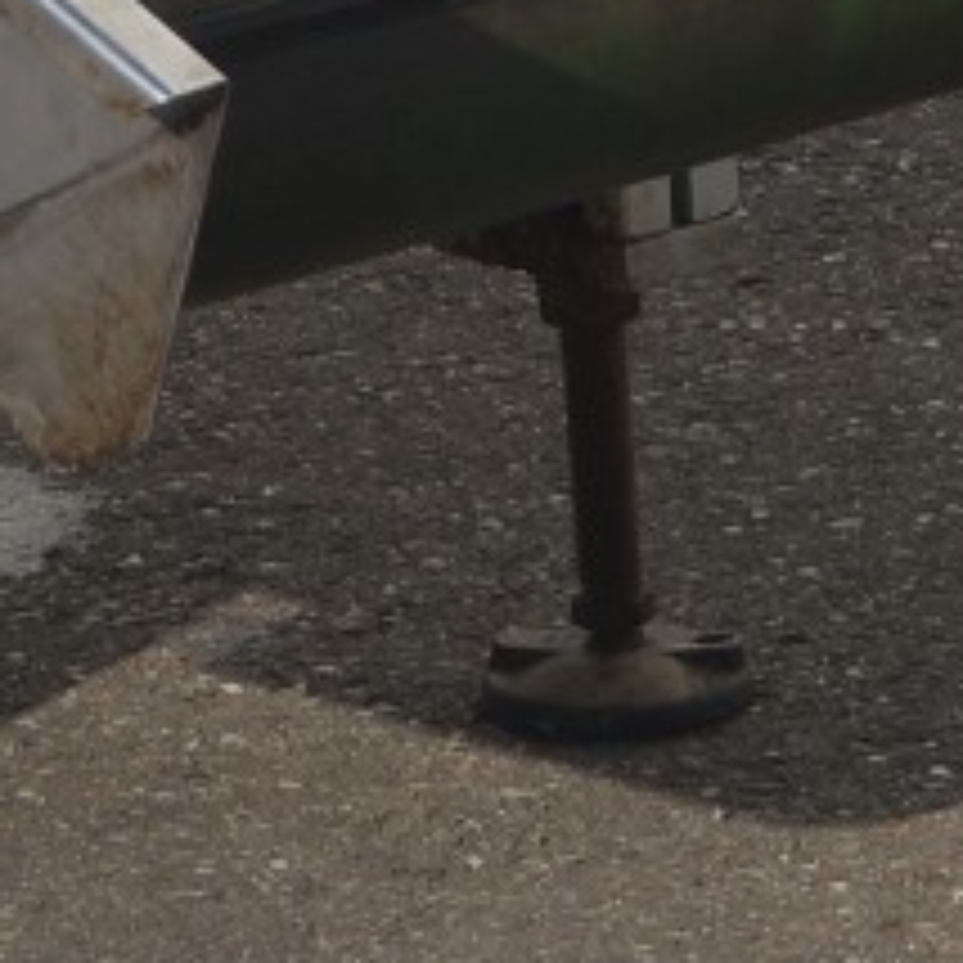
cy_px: 274
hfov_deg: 3.3
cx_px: -1012
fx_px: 16688
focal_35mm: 530
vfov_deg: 3.3
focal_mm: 55
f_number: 8
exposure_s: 1/320
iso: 100
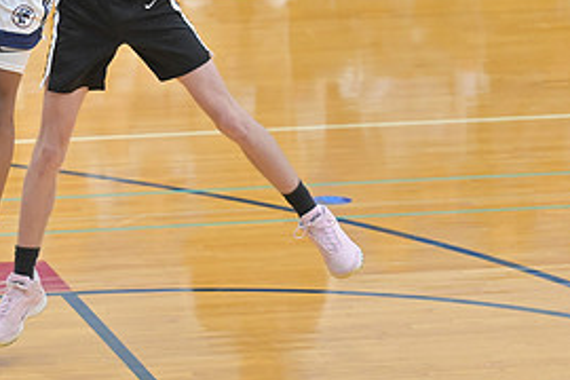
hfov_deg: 4.8
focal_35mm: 429
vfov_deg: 3.2
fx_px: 6792
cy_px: -6
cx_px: -2
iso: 5600
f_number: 4
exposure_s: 1/800
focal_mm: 200
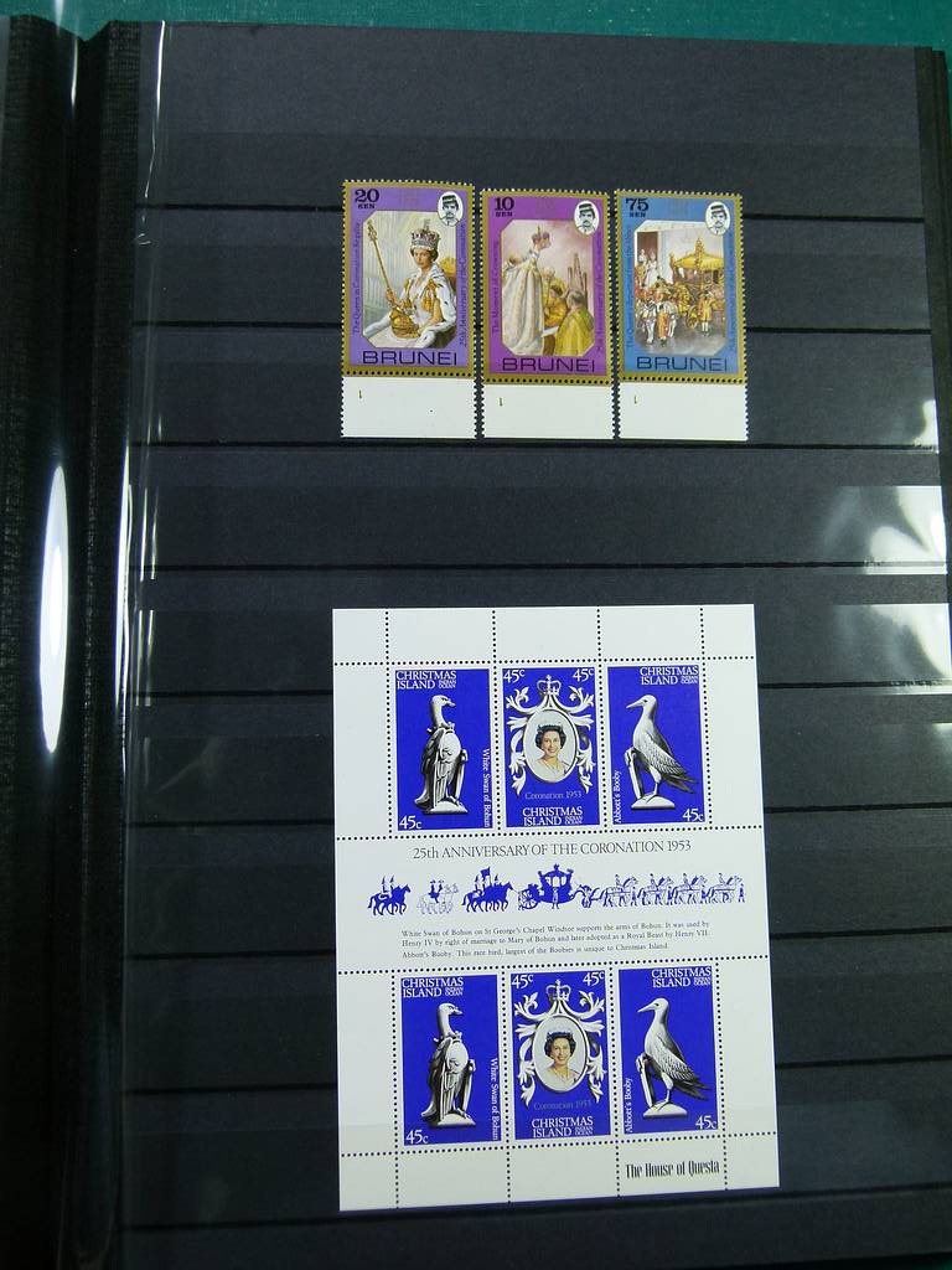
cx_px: 476
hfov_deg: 40.7
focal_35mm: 35
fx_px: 1283
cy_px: 635
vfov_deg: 52.6
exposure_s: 1/80
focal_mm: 6.3
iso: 100
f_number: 3.1
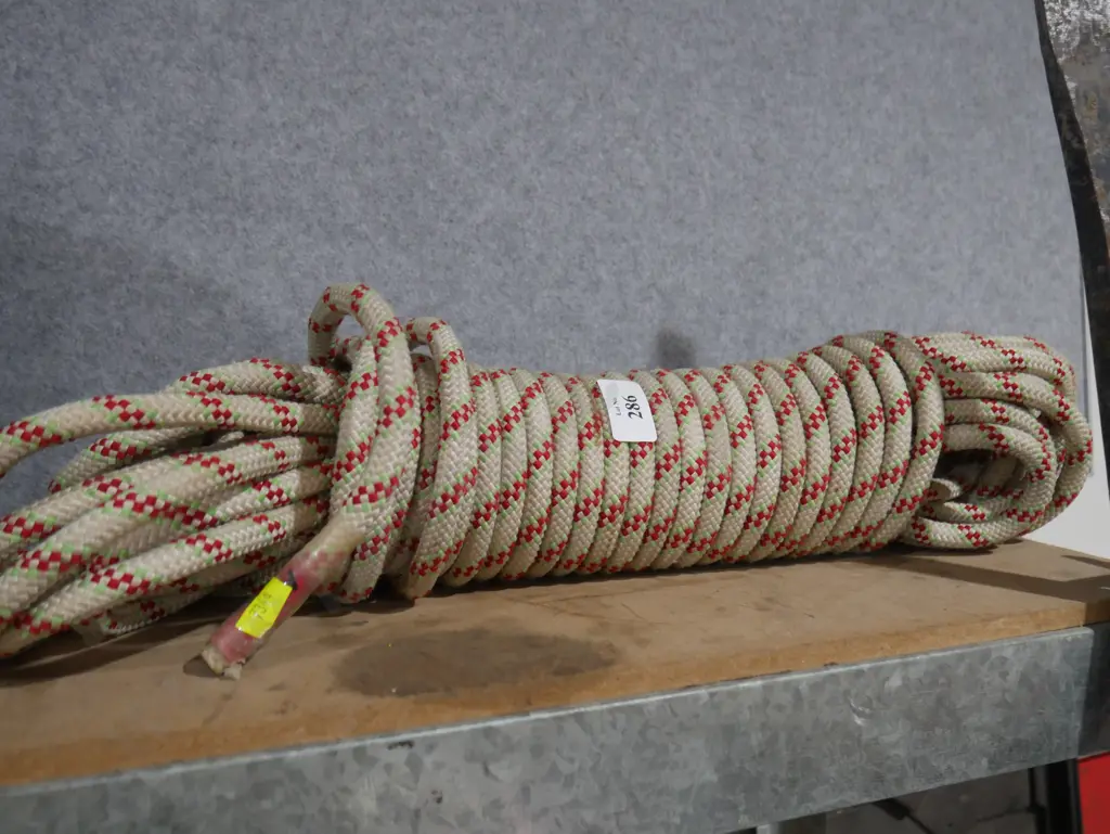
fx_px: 1027
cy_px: 417
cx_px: 555
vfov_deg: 44.2
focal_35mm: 32
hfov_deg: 56.8
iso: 800
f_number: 3.6
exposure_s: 1/60
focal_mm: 16
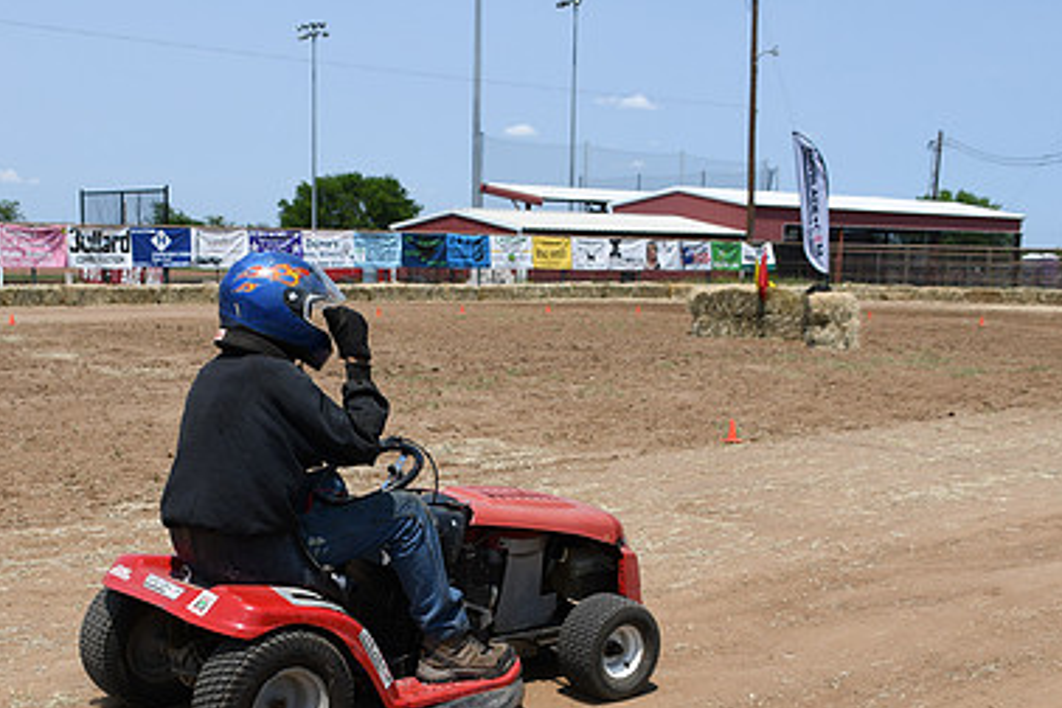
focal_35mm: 46
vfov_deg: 29.2
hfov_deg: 42.7
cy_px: 428
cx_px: 517
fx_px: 1357
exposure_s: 1/1000
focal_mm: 20
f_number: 5.6
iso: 100
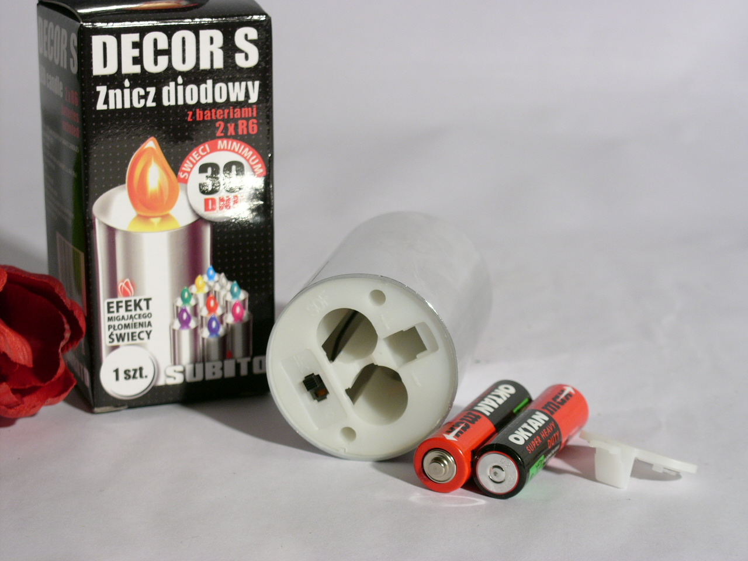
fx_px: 1945
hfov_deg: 21.8
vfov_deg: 16.4
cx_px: 374
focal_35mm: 90
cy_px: 280
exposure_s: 1/200
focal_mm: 22.5
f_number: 4.5
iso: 100
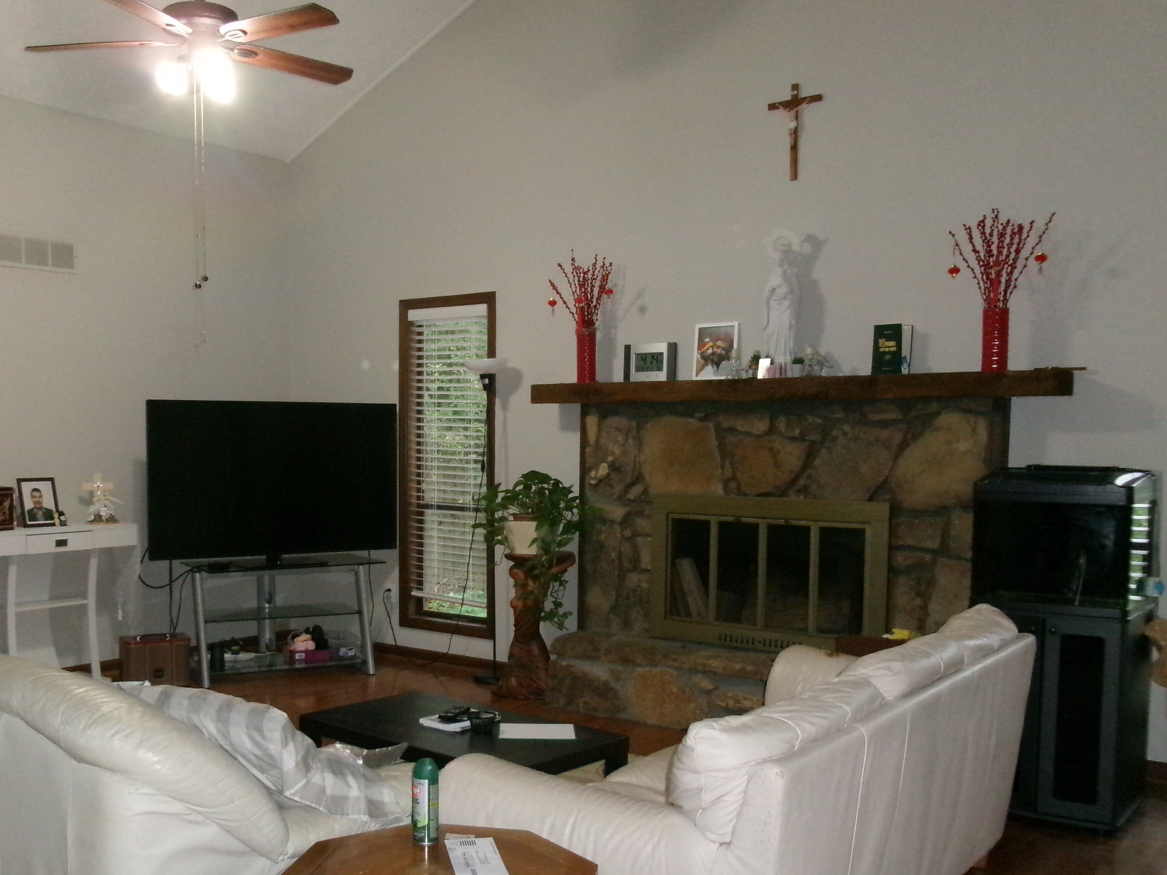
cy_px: 518
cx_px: 453
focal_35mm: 35
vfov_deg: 40.5
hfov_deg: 52.2
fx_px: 1180
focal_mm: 5.1
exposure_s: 1/34
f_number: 3.9
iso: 800
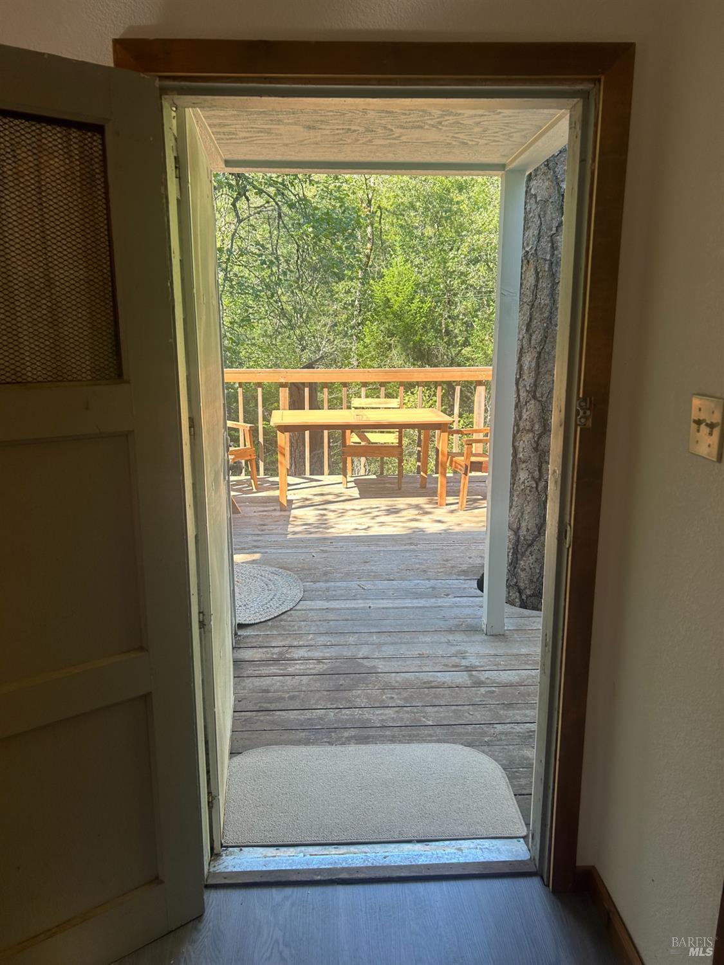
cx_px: 362
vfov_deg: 67.3
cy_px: 482
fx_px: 725
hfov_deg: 53.1
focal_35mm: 26
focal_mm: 5.7
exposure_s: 1/225
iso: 40
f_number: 1.5
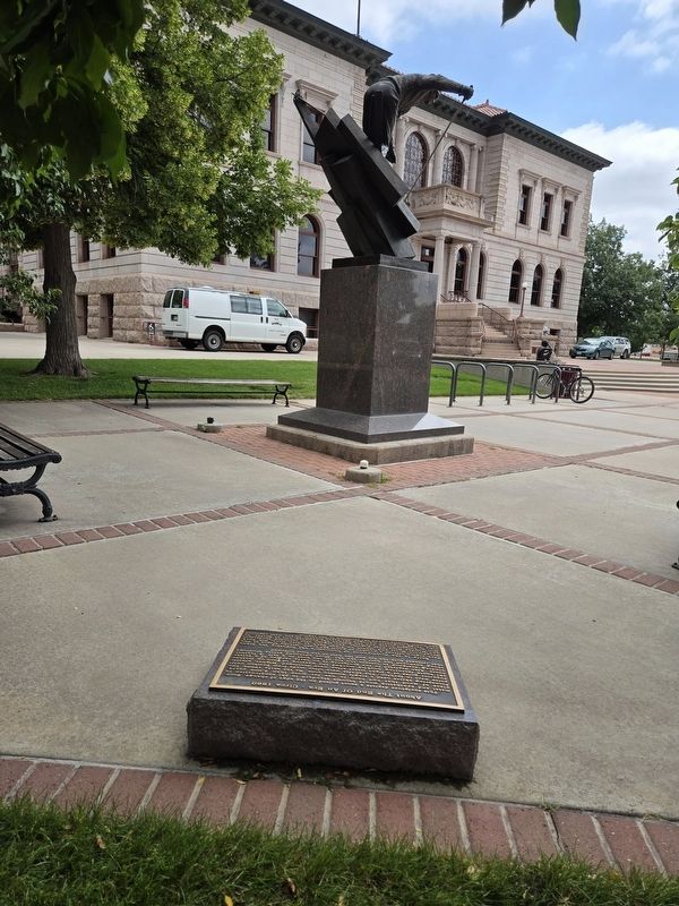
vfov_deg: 73.9
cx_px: 340
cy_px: 453
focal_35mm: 23
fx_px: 602
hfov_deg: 58.9
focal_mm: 5.4
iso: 25
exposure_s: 1/1276
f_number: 1.8
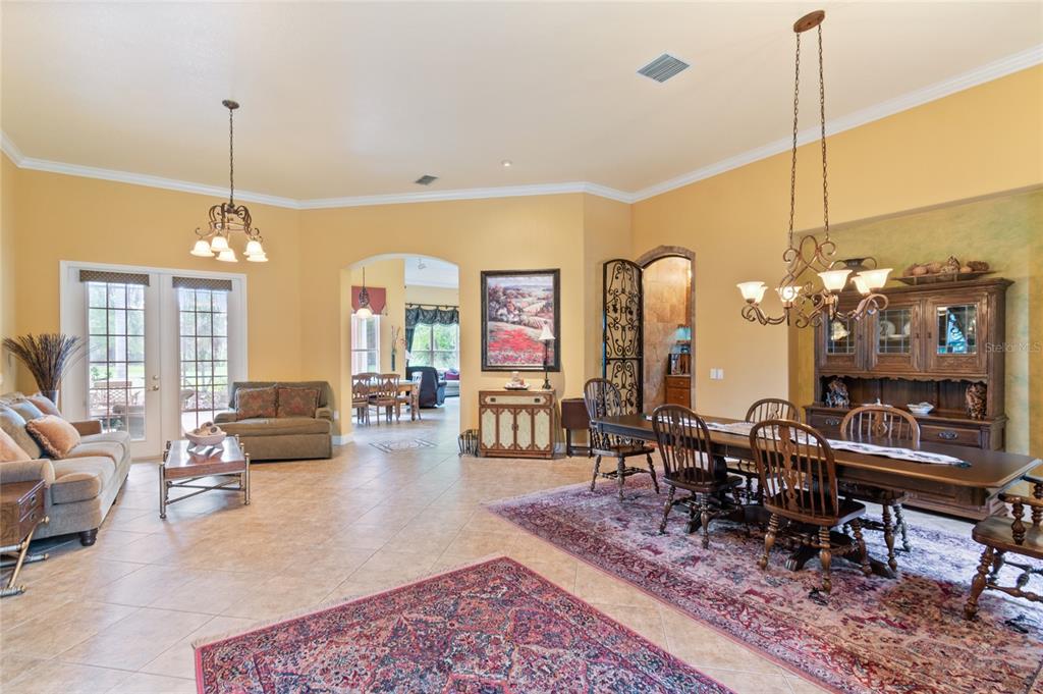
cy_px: 347
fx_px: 434
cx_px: 522
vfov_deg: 77.2
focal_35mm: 15
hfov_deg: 100.4
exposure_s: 1/2
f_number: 7.1
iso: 100
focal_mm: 10
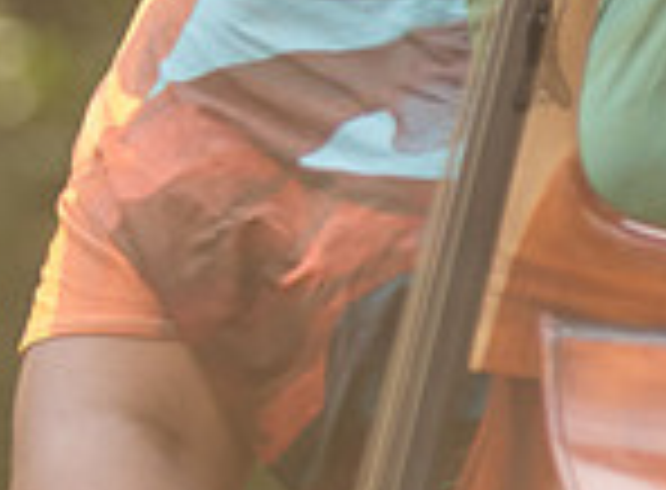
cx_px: -404
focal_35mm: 801
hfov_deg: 2.5
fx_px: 15312
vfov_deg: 1.8
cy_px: -92
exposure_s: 1/500
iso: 500
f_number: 4
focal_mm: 170
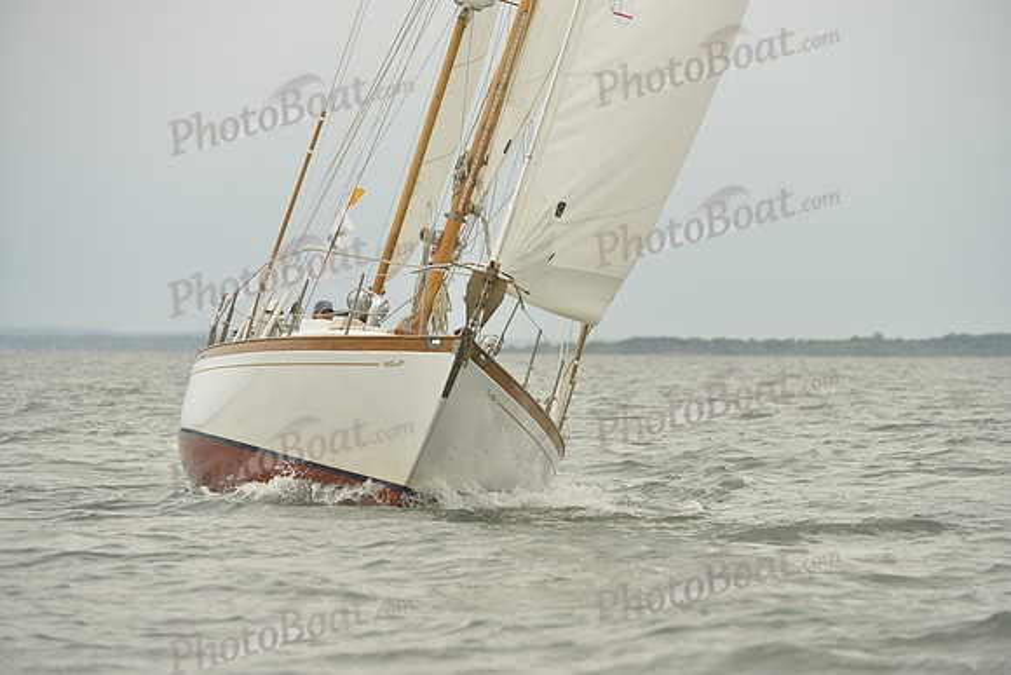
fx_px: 7022
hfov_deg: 8.2
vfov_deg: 5.5
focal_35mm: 250
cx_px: 506
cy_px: 338
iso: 400
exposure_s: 1/1250
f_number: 5
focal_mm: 250
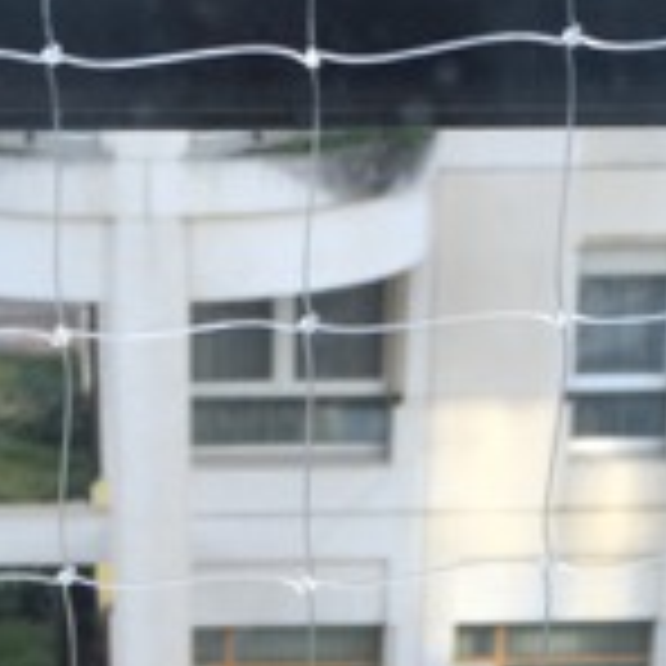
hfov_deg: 15.7
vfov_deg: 14.9
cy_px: 914
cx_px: 207
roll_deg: +0.5
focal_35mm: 111
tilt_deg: -23.8
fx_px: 2416
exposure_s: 1/100
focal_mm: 4.15
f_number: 2.2
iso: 32
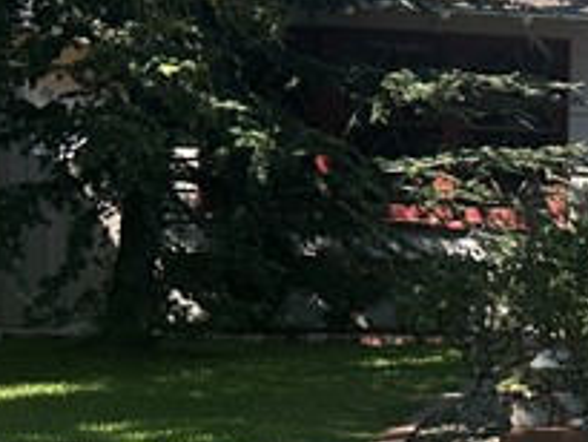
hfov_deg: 13.7
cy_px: 201
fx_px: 2040
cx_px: 1222
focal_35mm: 120
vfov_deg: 12.4
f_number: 1.78
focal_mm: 6.86
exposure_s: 1/3058
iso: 80
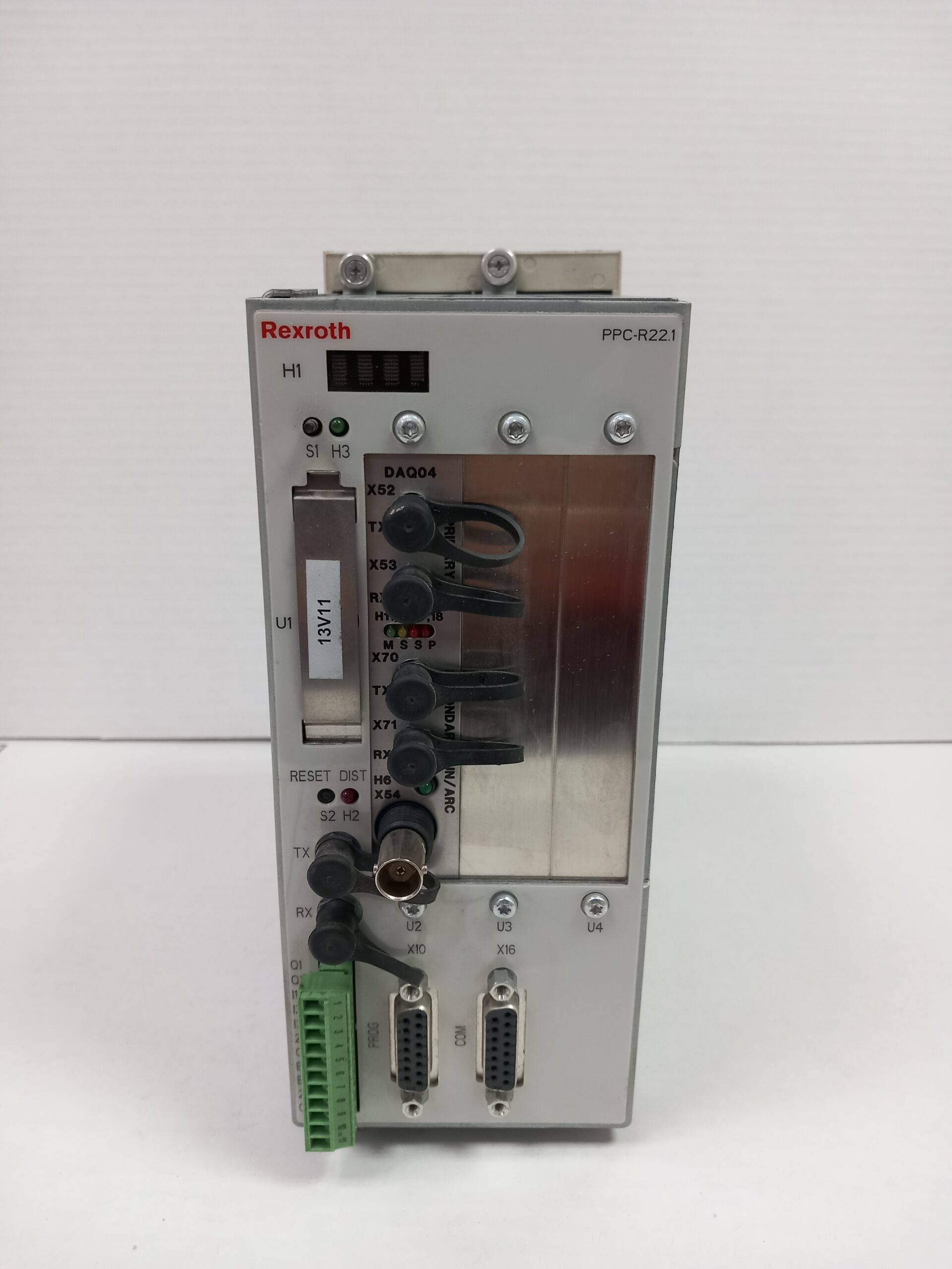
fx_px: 990
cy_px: 634
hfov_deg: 51.4
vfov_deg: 65.3
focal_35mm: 27
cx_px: 476
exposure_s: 1/50
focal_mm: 4
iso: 160
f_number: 1.8
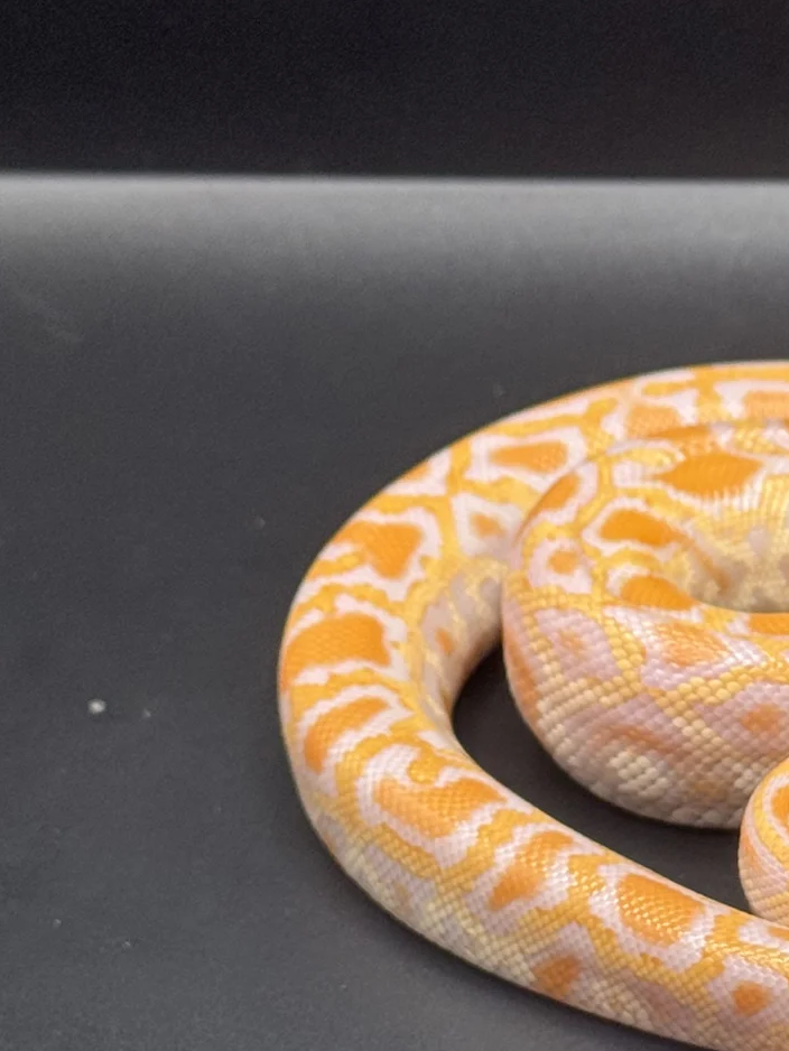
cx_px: 847
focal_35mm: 131
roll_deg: +3.1
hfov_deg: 11.2
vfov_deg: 14.9
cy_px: 874
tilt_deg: -39.6
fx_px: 3979
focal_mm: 6.76
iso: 100
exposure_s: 1/100
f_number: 1.78
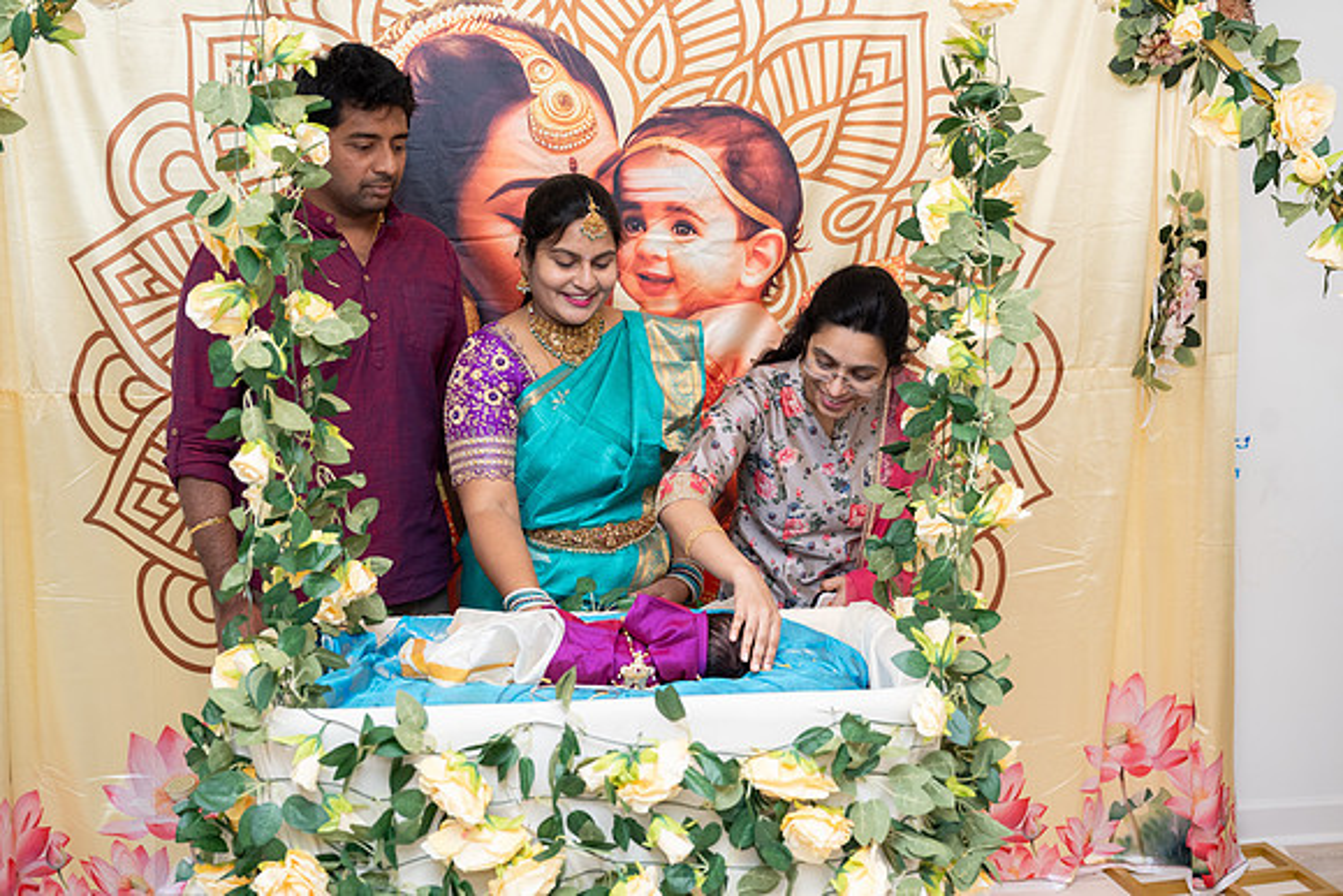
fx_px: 1425
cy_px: 448
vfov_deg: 34.9
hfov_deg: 50.5
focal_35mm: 38
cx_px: 672
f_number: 4
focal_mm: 38
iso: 500
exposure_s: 1/200
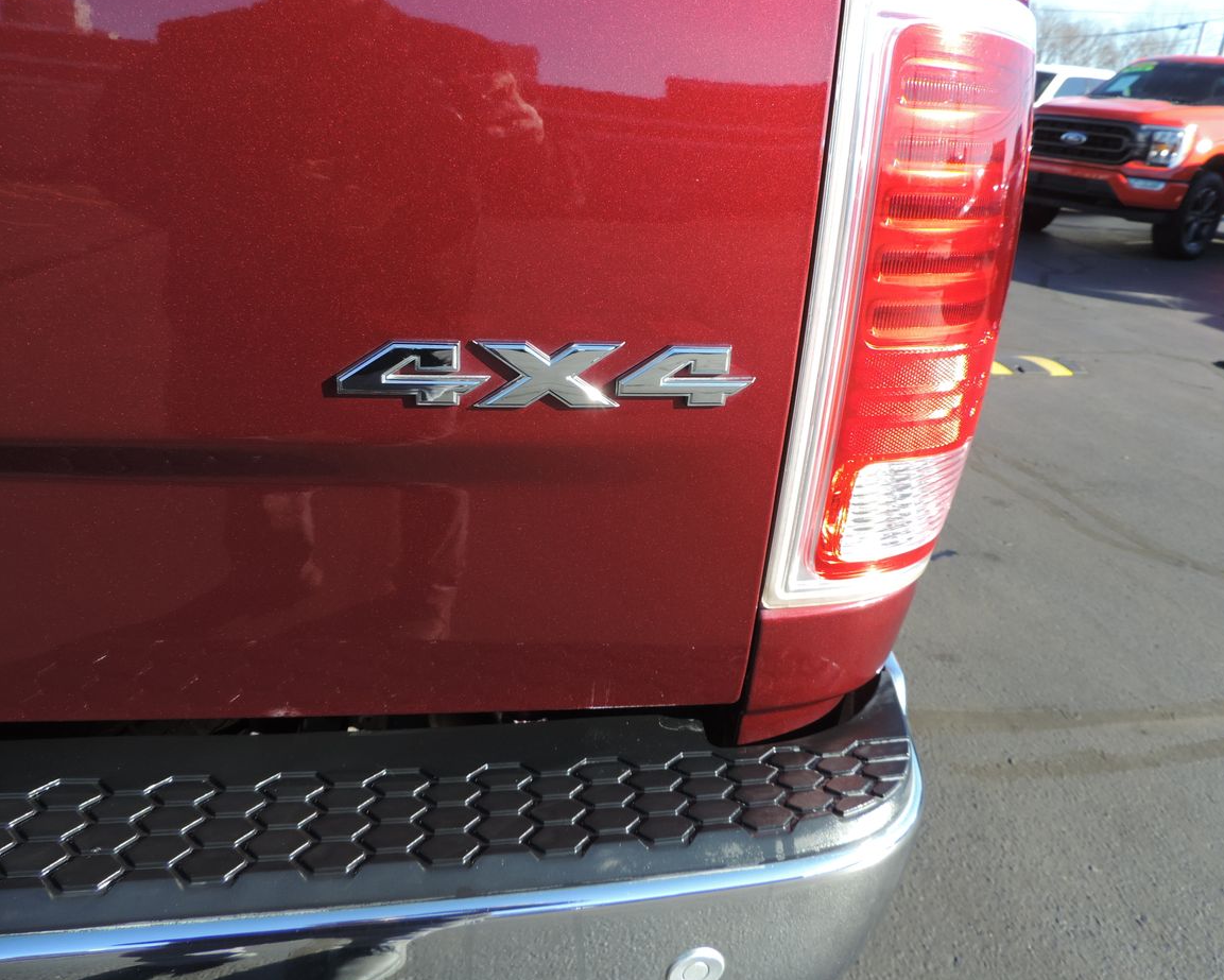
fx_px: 942
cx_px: 627
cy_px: 481
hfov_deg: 66.0
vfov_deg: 54.9
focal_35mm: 26
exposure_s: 1/320
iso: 80
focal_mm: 4.3
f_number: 3
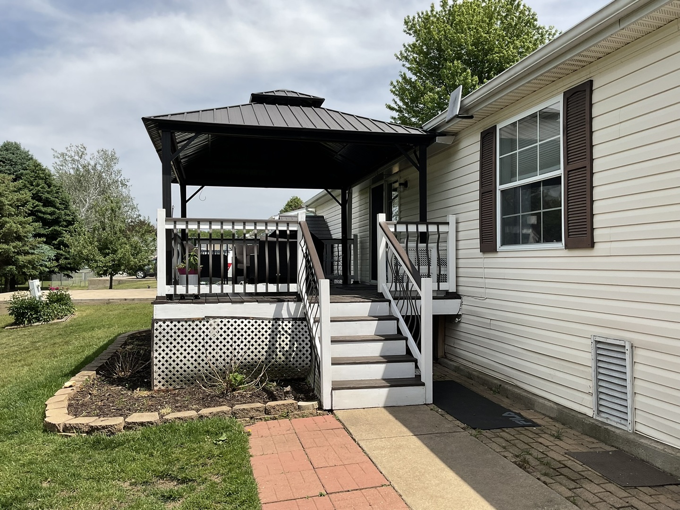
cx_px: 340
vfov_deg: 48.2
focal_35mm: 29
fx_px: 570
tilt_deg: +1.0
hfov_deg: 61.7
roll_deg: -0.9
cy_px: 255
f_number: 1.8
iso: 16
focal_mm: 3
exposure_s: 1/2227
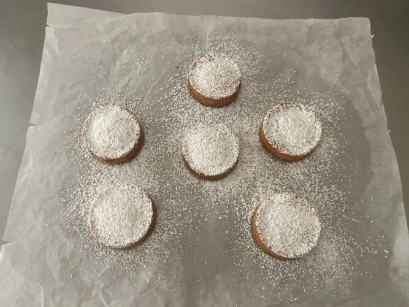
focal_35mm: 26
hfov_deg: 67.3
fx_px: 307
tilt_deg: -71.3
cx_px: 204
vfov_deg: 53.0
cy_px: 154
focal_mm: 4.25
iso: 400
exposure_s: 1/60
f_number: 1.8
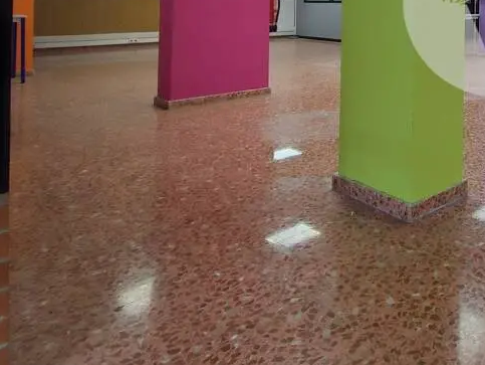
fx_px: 435
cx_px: 497
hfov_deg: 47.2
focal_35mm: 31
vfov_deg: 40.0
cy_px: 1
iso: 156
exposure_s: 1/50
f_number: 2.2
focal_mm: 1.65
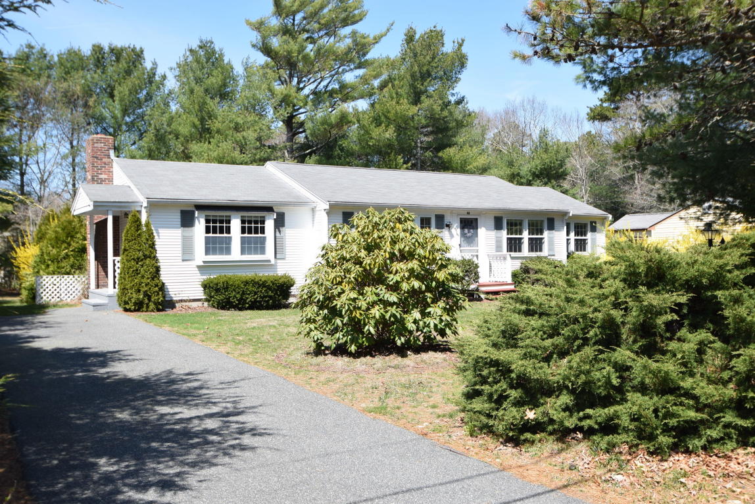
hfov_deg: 57.2
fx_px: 692
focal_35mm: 33
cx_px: 378
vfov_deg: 40.0
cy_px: 252
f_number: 9
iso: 200
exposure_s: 1/320
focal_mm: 22
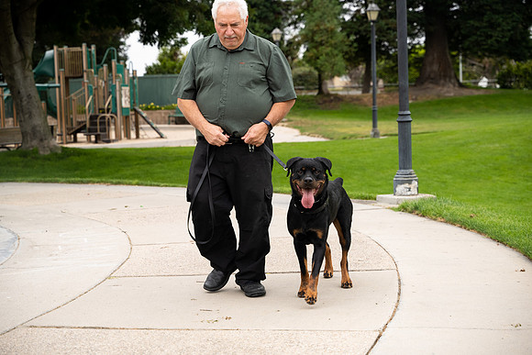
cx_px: 266
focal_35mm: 68
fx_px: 1005
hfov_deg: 29.6
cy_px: 178
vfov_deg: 20.0
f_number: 4
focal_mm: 68
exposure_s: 1/500
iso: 640
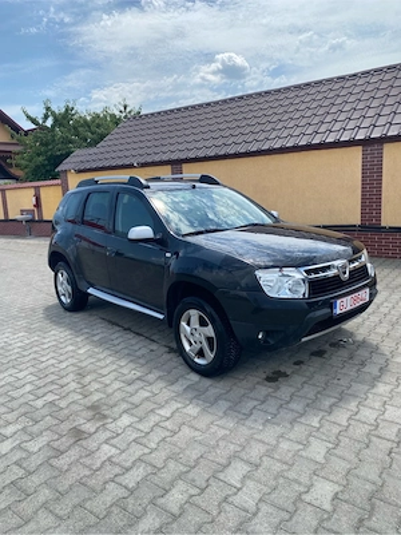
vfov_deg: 67.3
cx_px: 200
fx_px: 402
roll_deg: +1.5
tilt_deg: -10.6
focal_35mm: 26
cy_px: 268
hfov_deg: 53.1
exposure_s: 1/2625
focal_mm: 4.25
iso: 32
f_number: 1.8
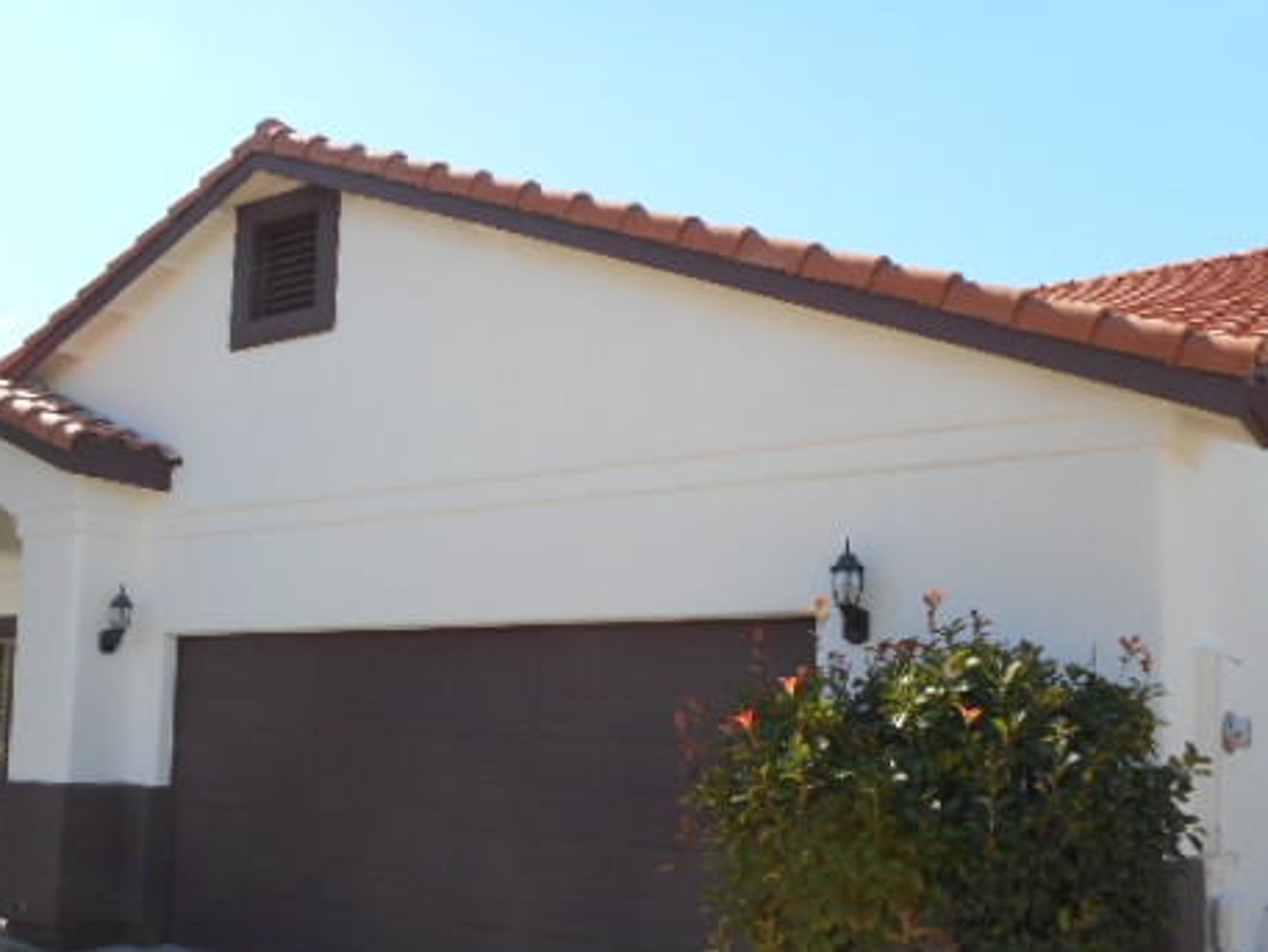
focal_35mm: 35
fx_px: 1282
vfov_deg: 40.2
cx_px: 563
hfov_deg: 52.5
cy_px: 633
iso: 80
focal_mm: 4.5
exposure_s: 1/320
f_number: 3.7
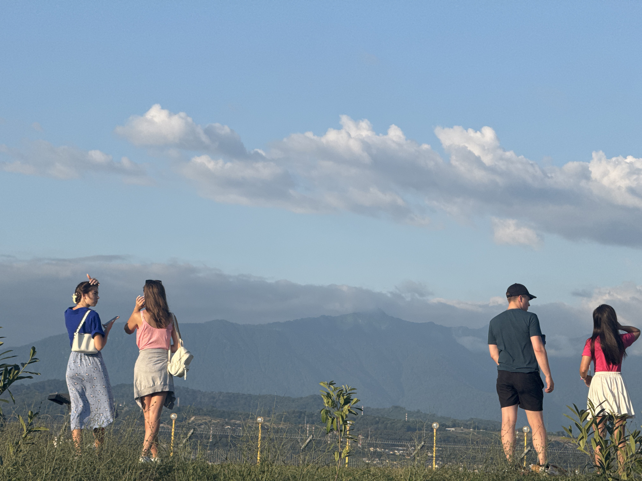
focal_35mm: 120
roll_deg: -2.0
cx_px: 321
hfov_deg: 16.4
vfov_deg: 12.3
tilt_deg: +7.5
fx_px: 2226
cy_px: 240
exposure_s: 1/1048
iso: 50
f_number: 2.8
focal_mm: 15.66
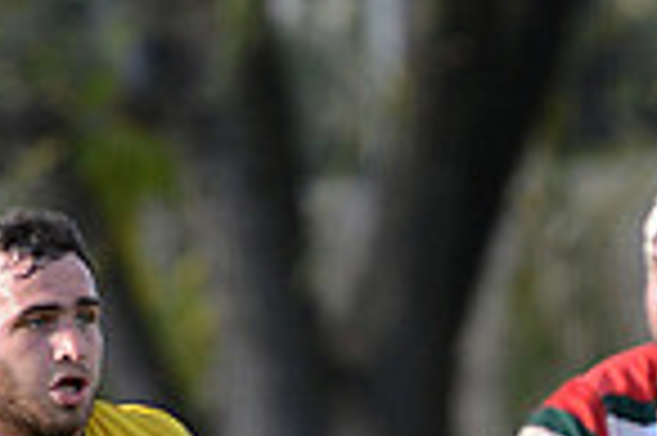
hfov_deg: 1.9
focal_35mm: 1072
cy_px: 865
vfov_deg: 1.3
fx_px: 19542
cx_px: 14
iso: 640
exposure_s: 1/800
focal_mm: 270
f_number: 4
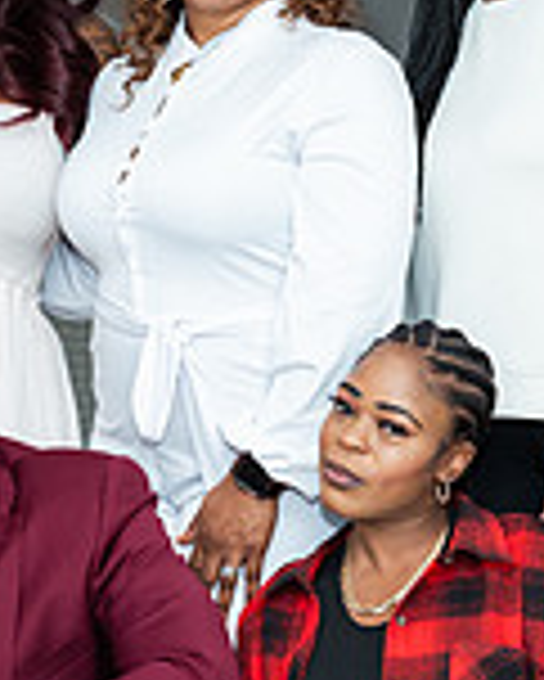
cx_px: 175
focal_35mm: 144
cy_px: 502
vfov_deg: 13.3
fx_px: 2895
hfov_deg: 10.7
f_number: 3.5
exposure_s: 1/250
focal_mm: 40
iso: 800
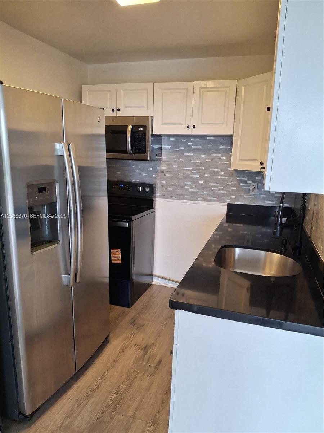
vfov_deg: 69.4
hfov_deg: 54.9
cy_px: 216
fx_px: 312
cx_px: 162
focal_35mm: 25
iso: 125
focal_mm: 4.69
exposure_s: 1/100
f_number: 1.8
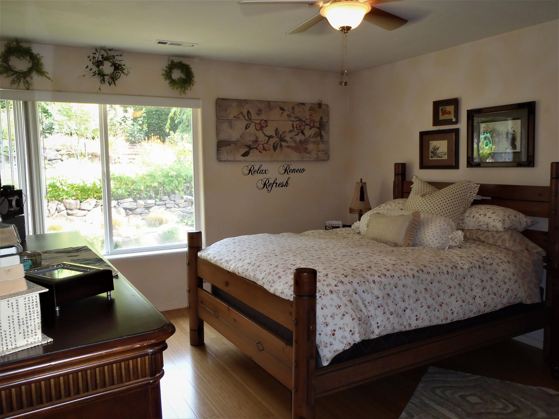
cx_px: 280
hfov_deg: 63.4
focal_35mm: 28
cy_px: 210
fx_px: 452
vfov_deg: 49.7
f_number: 3.9
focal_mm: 5
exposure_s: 1/30
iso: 160
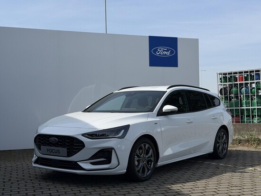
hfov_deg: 39.6
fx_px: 362
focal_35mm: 48
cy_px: 98
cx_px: 130
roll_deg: +1.6
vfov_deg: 30.3
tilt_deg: +2.1
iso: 64
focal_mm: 6.76
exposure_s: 1/6536
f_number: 1.78
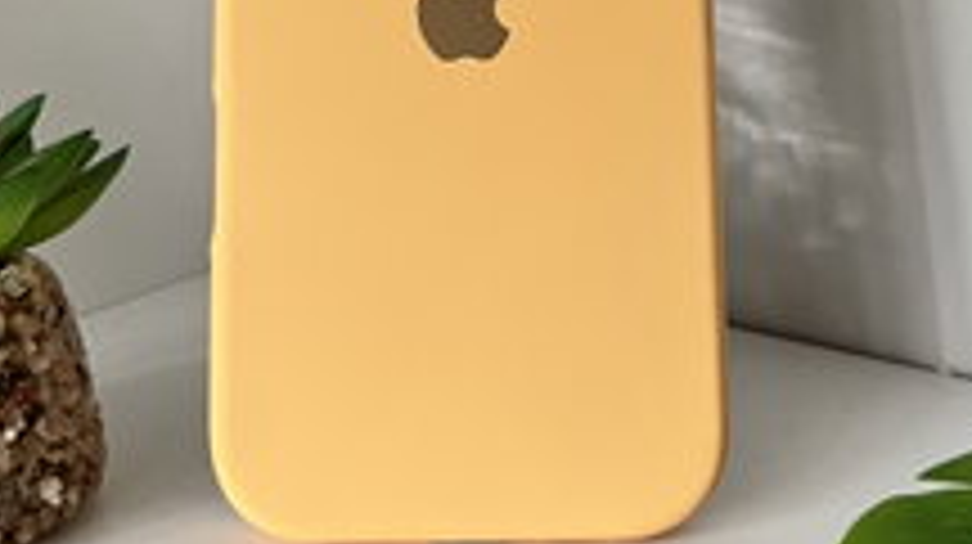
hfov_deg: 30.2
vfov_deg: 16.3
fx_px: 1802
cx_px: 464
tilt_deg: -5.1
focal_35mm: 70
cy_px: -151
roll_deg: +2.7
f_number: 1.5
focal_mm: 5.7
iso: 400
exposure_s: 1/60
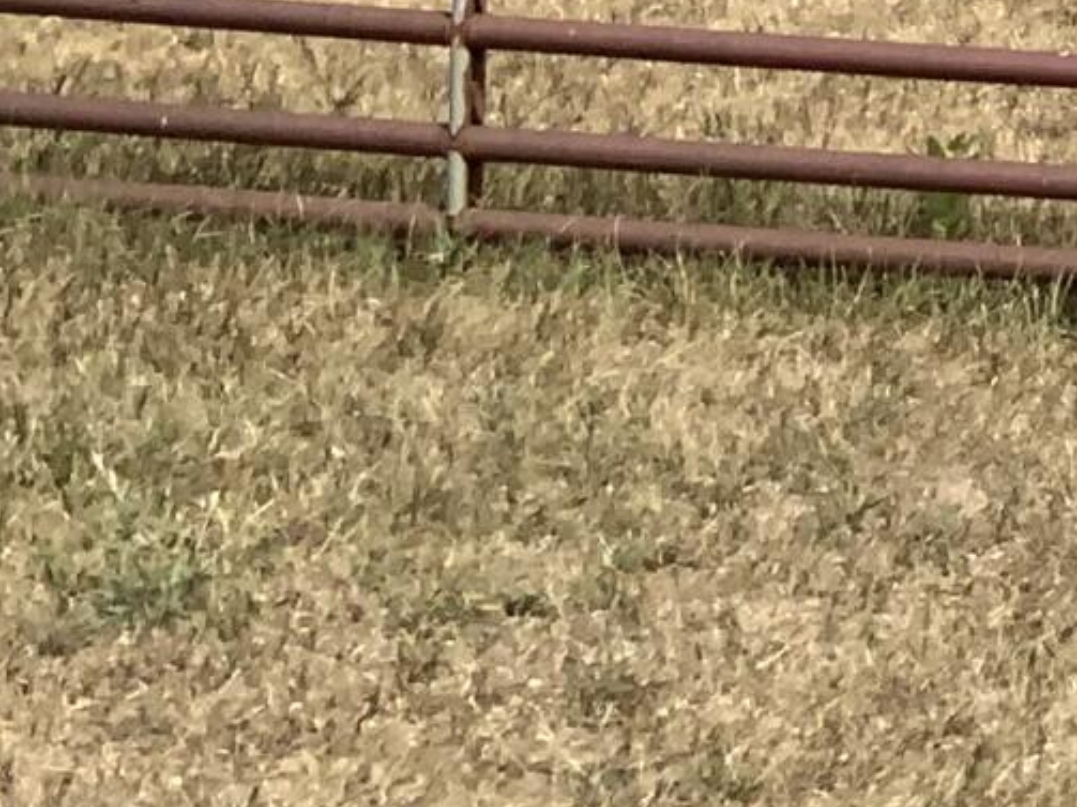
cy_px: -734
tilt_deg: -6.2
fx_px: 5381
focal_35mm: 173
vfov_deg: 8.2
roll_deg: +1.3
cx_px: 2747
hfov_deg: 9.8
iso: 20
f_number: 1.8
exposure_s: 1/2667
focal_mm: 3
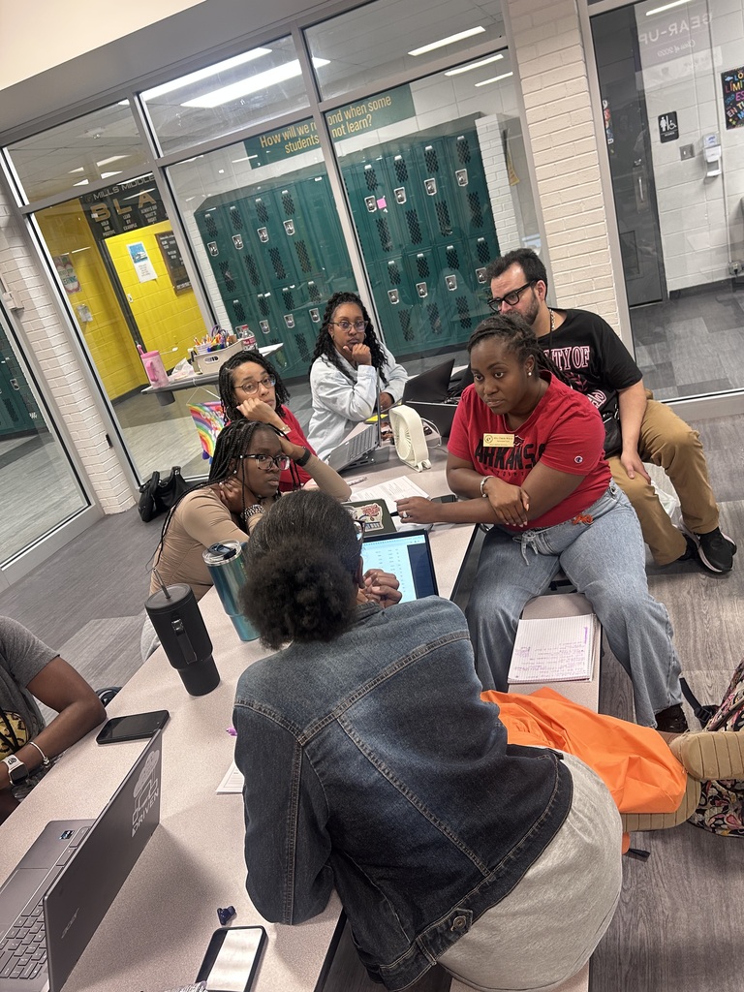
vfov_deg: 67.3
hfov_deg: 53.1
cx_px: 372
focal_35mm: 26
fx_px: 745
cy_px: 496
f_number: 1.5
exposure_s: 1/60
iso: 100
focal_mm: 5.7
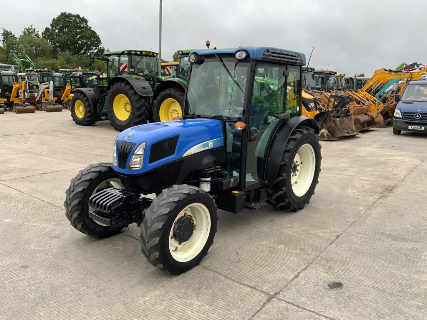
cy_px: 160
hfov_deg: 61.7
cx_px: 214
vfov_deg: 48.2
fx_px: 358
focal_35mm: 29
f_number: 1.8
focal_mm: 3
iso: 16
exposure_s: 1/124
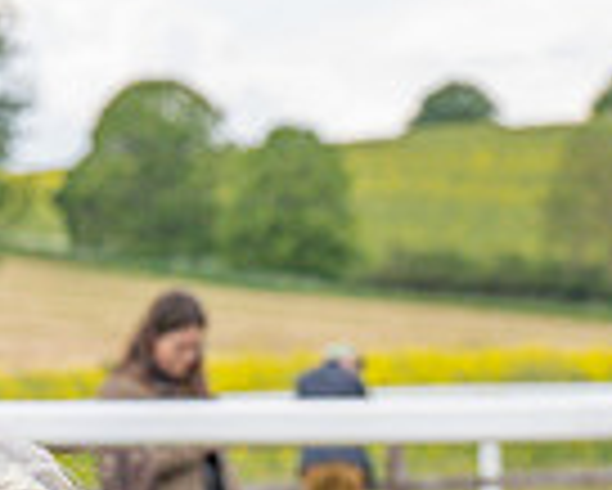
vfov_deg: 3.2
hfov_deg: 3.9
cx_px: -576
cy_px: 553
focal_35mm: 488
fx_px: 8845
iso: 400
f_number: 5
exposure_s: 1/1250
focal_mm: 70
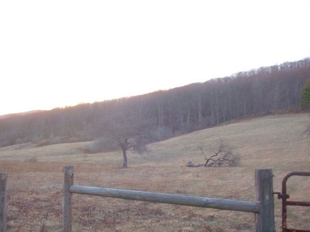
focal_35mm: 39
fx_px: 349
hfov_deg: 47.9
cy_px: 116
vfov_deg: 36.8
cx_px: 155
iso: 100
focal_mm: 6
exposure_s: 1/53
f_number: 4.5
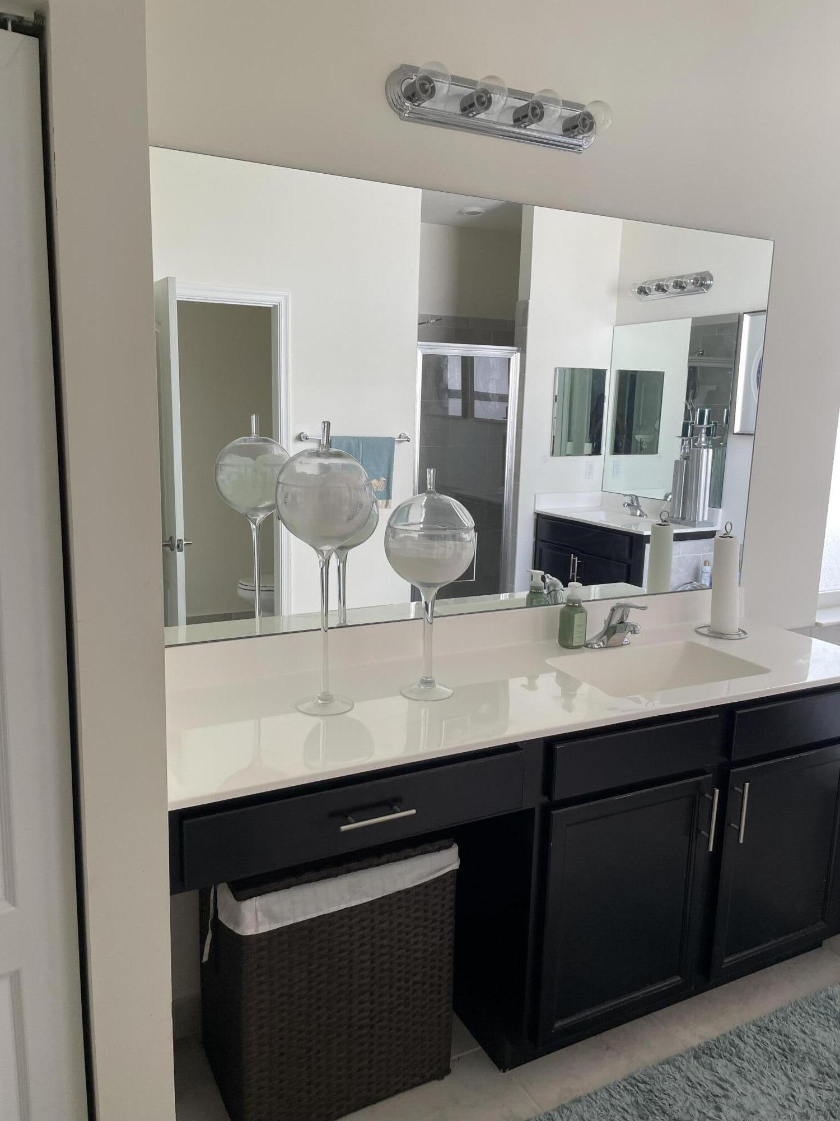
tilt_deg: -8.8
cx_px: 420
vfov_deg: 67.3
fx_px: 841
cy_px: 560
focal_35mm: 26
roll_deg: -1.6
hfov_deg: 53.1
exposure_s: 1/120
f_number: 1.6
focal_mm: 4.2
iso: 80
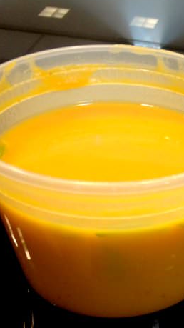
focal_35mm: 85
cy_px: 242
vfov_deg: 24.8
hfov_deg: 13.4
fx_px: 738
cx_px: 279
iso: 100
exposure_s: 1/20
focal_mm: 4.28
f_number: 2.4
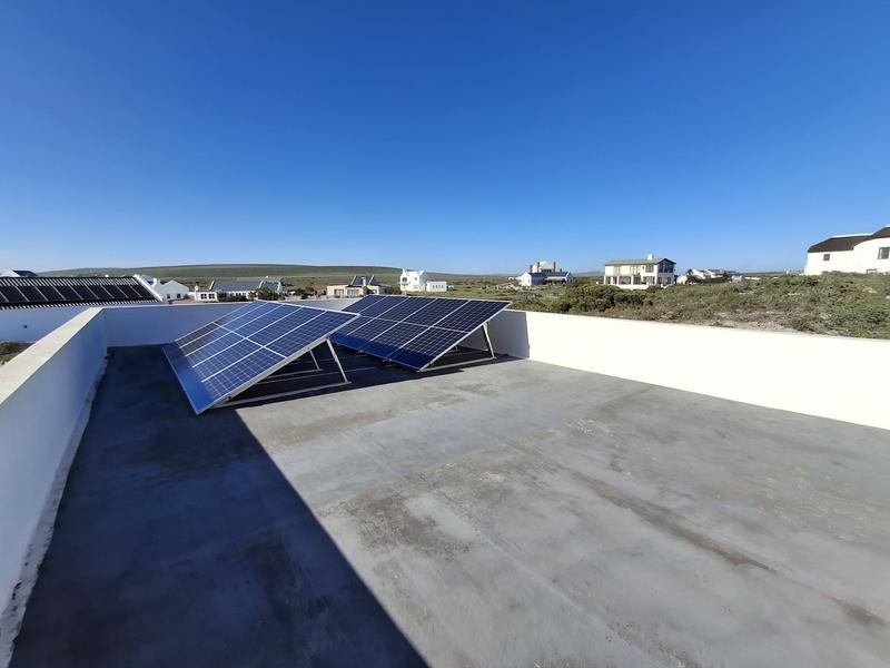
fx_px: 411
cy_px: 334
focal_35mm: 16
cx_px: 445
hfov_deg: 94.5
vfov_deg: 78.1
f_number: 2.2
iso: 40
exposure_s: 1/2874
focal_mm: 1.64
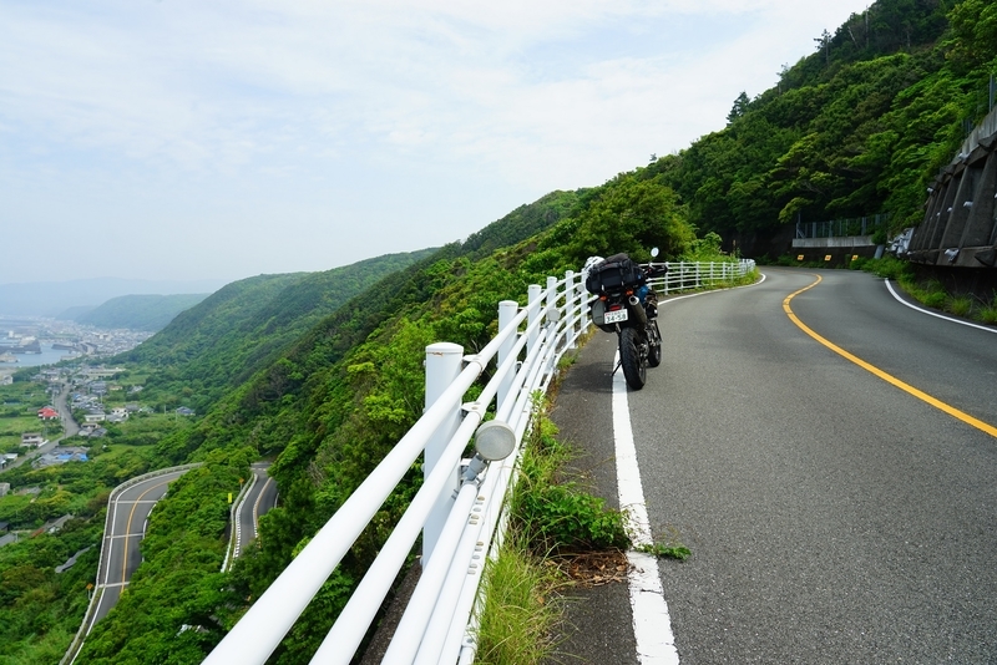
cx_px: 498
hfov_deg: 73.7
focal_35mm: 24
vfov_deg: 53.2
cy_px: 332
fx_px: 665
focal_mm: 24
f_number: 10
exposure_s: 1/125
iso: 100
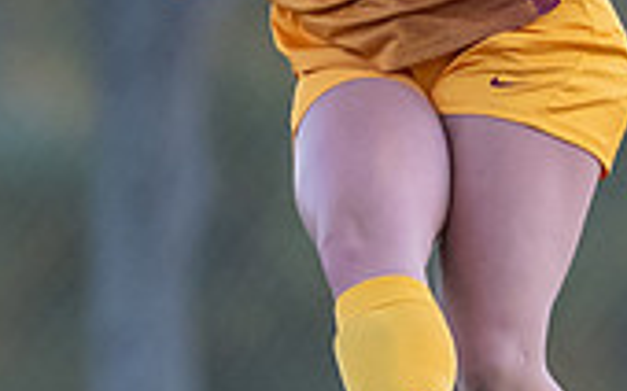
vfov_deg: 0.6
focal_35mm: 2212
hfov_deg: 1.0
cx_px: 361
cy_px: 103
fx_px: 37773
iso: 1600
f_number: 2.8
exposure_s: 1/1600
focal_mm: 300
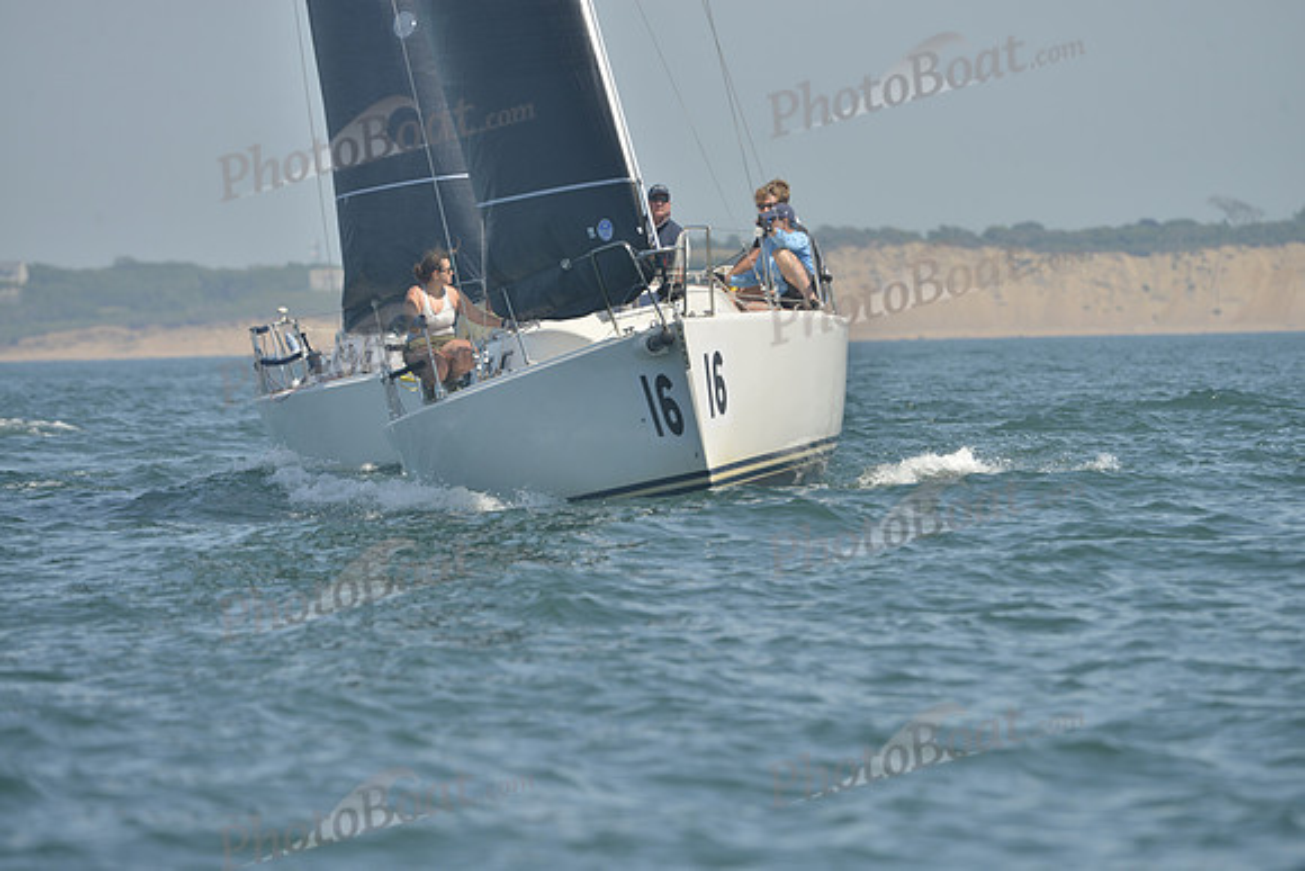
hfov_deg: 8.6
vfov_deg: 5.7
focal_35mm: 240
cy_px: 436
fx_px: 8702
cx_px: 652
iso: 280
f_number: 7.1
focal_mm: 240
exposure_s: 1/1000
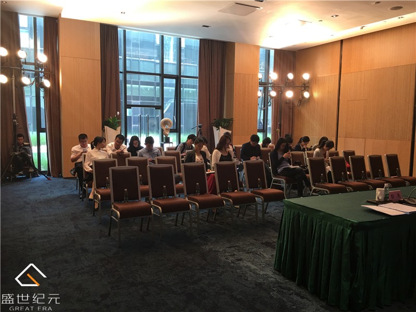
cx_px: 208
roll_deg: -0.7
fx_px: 349
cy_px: 156
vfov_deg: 48.2
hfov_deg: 61.7
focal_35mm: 29
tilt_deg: -4.8
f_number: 2.2
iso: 40
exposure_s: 1/33
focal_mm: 4.15
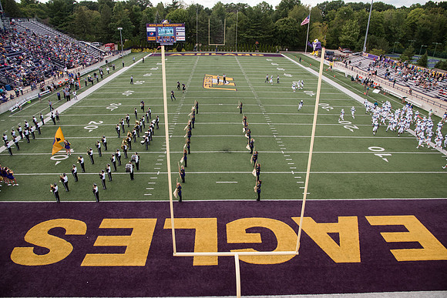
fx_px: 298
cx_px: 224
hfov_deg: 73.7
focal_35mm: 24
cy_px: 149
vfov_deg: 53.2
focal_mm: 24
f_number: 6.3
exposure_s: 1/640
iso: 640
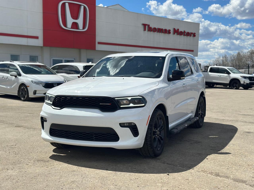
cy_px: 95
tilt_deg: -4.1
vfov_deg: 30.3
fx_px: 352
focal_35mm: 48
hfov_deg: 39.7
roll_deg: -0.7
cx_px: 127
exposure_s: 1/9804
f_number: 1.78
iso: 100
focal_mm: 6.86
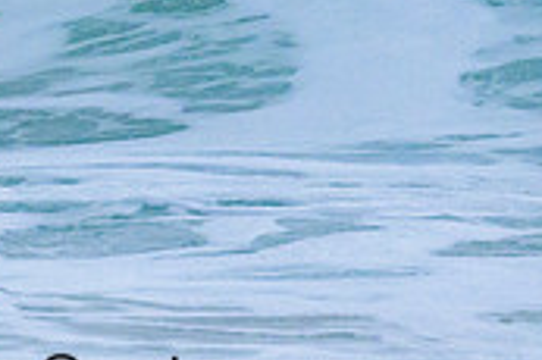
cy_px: -227
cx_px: -112
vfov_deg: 0.4
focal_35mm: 3463
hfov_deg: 0.6
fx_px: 52087
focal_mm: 800
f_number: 11
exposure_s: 1/2000
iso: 2800
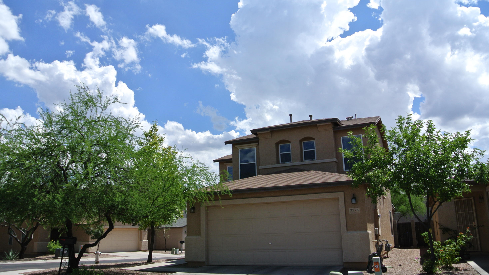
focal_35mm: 29
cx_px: 239
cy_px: 143
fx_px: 376
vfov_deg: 40.2
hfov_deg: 66.1
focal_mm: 10
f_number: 5
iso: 100
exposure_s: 1/1000
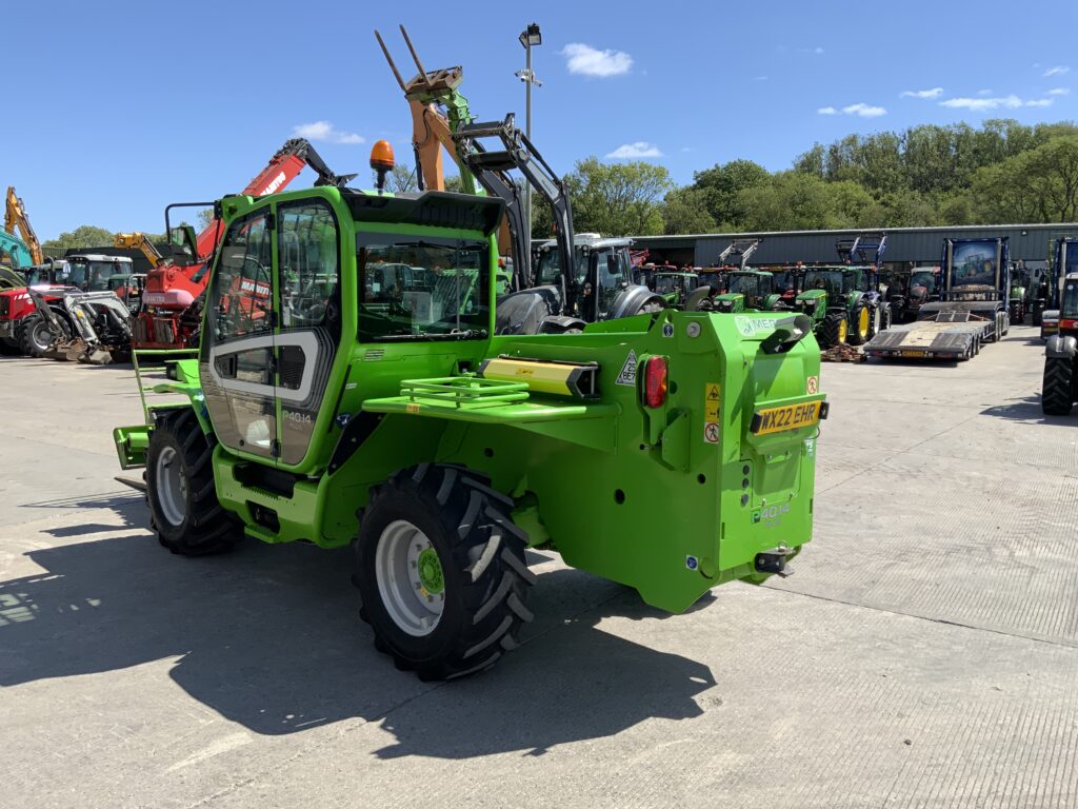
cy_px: 404
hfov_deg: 61.7
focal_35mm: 29
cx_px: 539
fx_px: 903
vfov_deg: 48.2
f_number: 1.8
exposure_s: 1/1279
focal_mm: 3
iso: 16
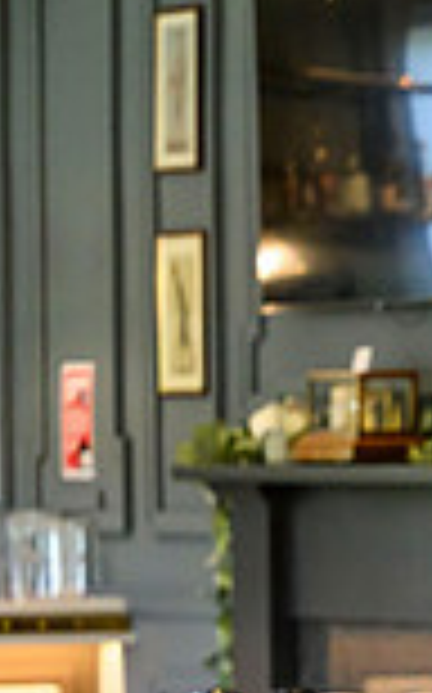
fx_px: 6379
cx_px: 1264
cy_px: 821
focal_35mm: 338
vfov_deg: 6.2
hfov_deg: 3.8
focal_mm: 88
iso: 5000
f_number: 2.8
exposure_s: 1/400
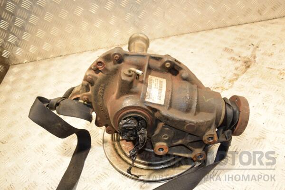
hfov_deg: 57.2
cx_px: 142
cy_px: 95
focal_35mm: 33
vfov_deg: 40.0
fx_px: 261
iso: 800
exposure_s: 1/160
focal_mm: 22
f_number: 5
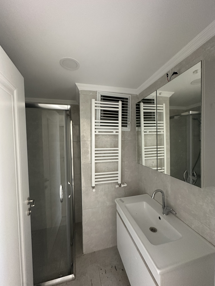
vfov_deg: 102.1
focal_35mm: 14
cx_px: 108
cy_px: 143
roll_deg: -0.3
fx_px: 116
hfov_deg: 85.7
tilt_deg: -0.7
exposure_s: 1/60
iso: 500
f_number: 2.2
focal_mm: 2.22
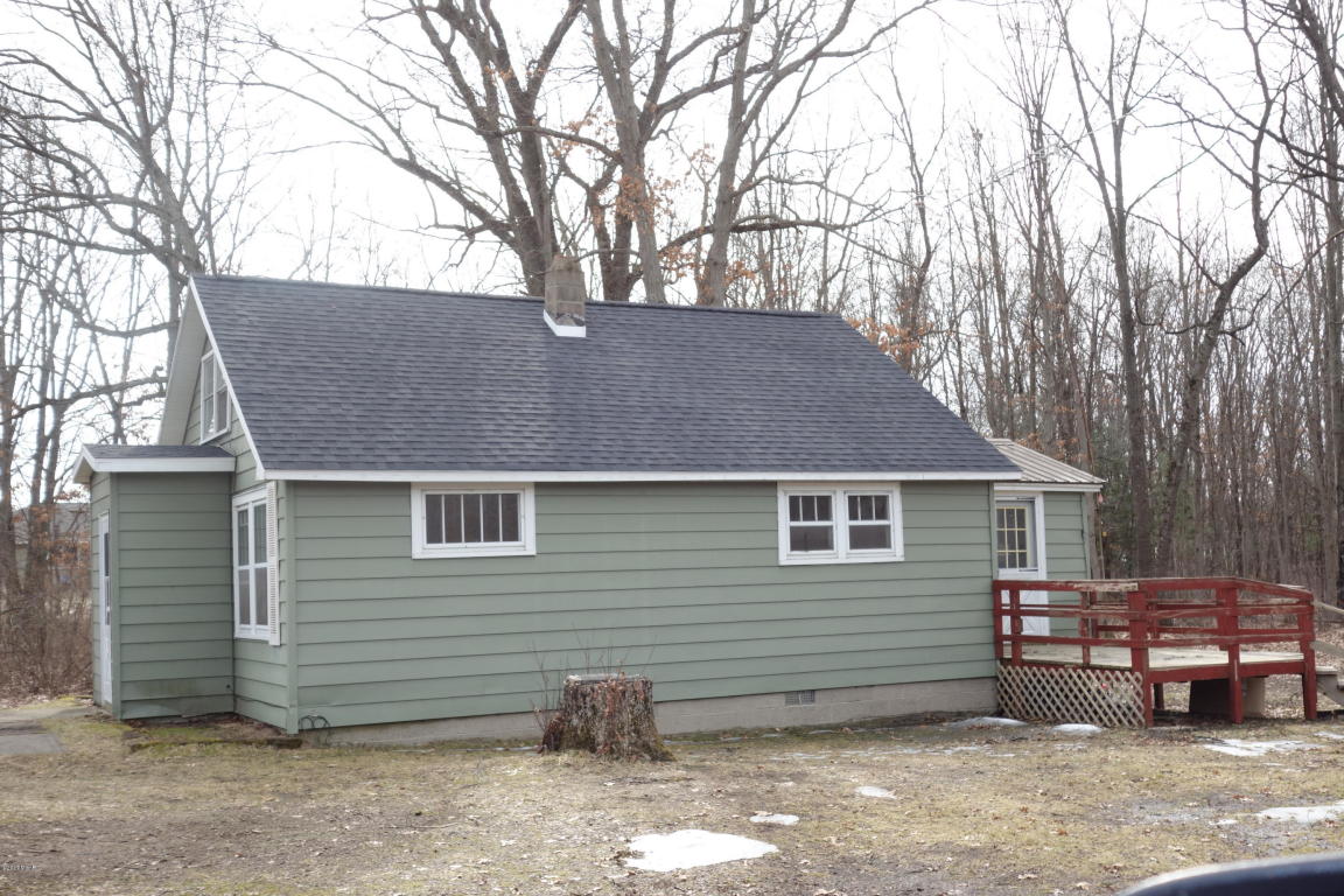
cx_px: 672
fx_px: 1493
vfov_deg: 33.4
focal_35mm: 40
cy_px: 448
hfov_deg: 48.5
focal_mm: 14.75
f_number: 5.6
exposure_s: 1/125
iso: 125
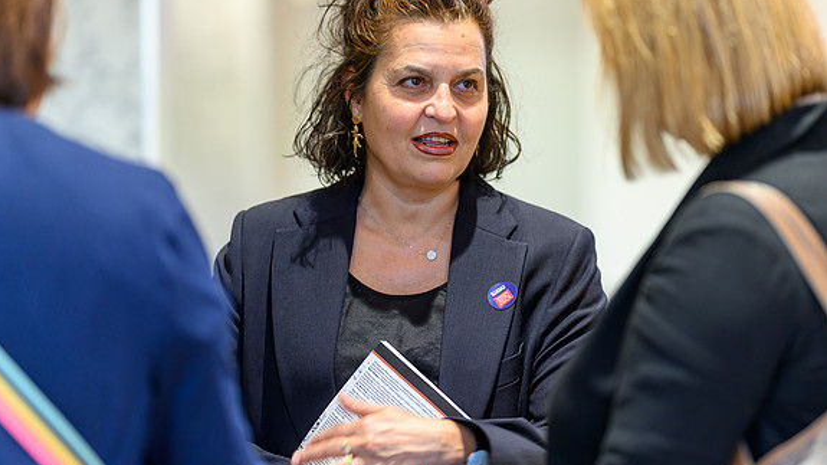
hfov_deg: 14.7
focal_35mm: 146
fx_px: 3201
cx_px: 411
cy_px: 201
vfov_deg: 8.3
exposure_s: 1/125
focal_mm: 135
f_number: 1.8
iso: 640
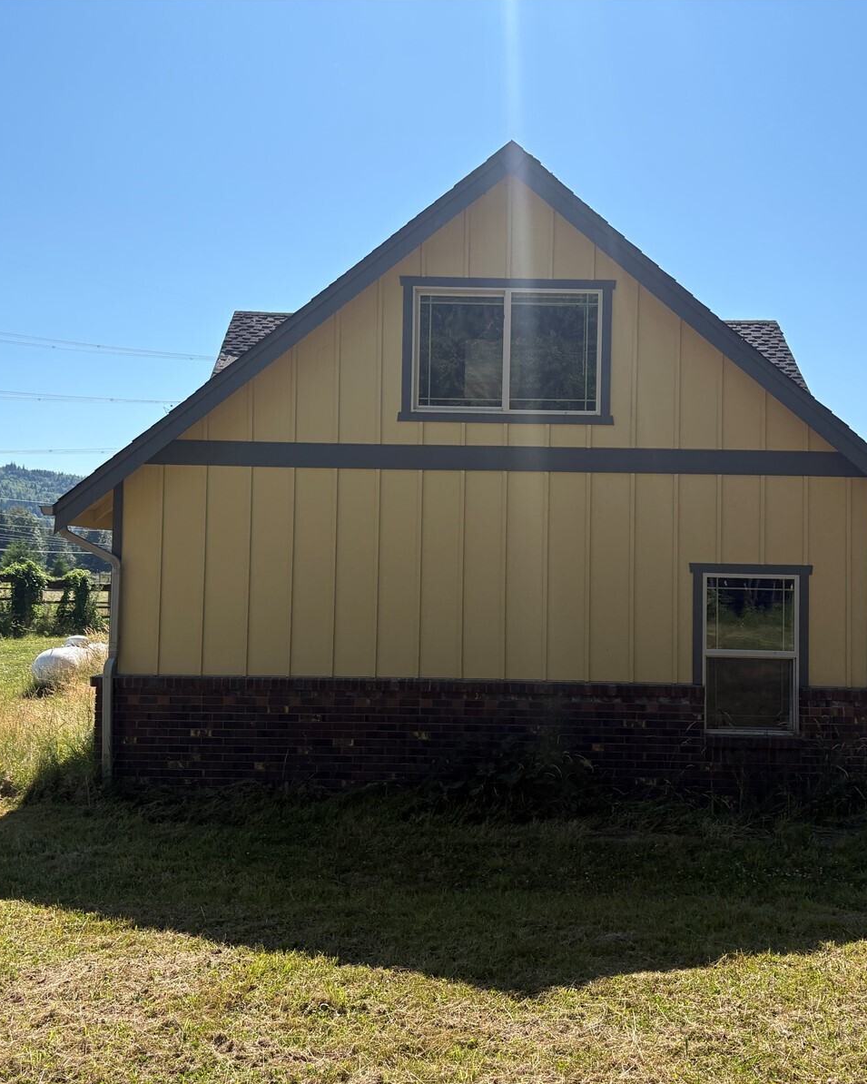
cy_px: 540
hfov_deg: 43.3
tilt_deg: +3.7
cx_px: 453
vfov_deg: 52.8
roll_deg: -1.6
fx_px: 1091
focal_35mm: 34
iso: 50
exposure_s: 1/3279
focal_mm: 5.96
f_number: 1.6
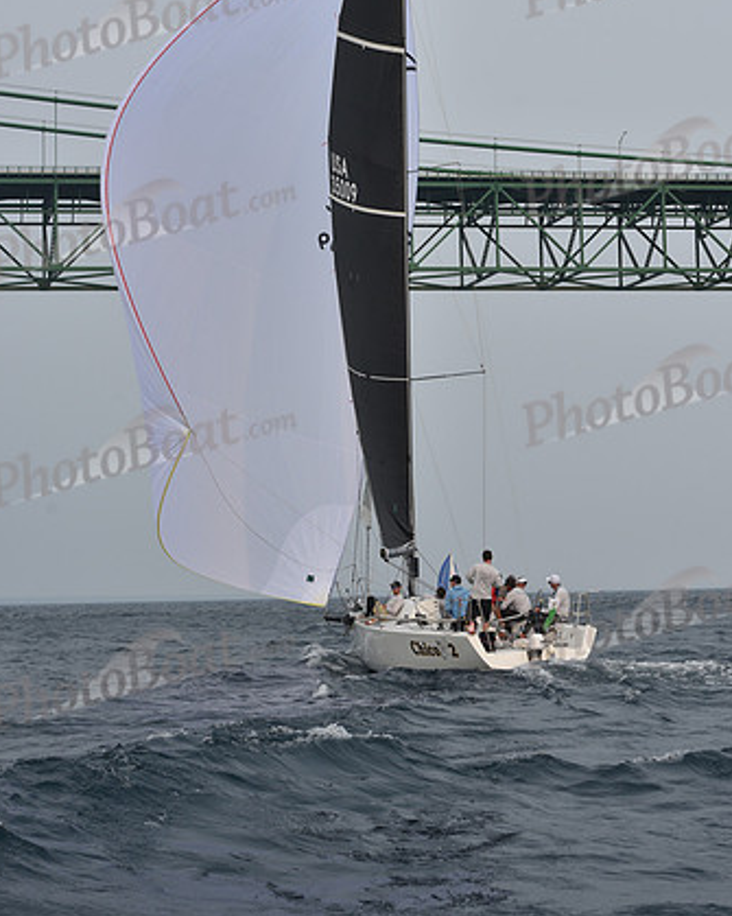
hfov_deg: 16.9
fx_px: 2465
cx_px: 410
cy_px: 308
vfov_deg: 21.0
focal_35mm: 91
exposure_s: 1/1000
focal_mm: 70
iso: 250
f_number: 7.1
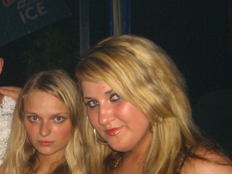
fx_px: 489
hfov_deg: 25.8
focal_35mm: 73
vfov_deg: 20.0
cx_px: 20
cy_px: 134
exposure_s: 1/60
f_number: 2.8
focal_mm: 7.9
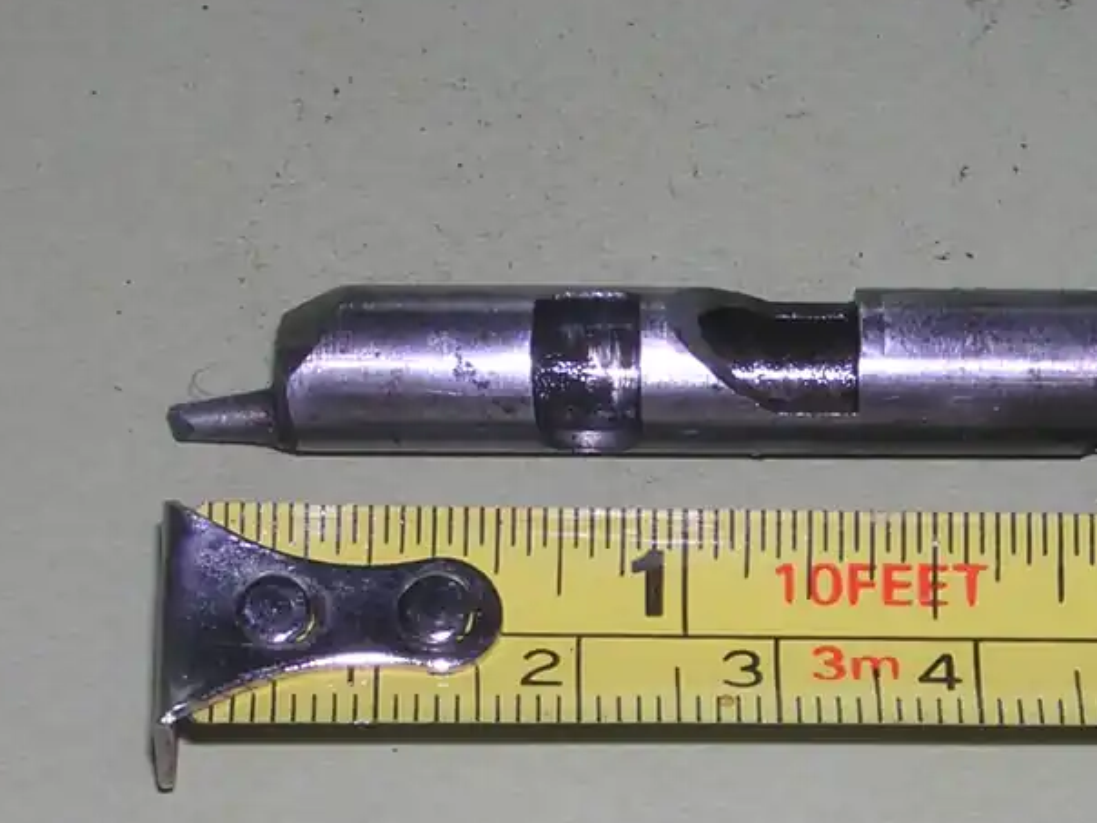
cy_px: 627
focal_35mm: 154
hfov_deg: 12.8
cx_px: 855
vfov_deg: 9.6
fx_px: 4880
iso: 100
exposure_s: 1/60.1
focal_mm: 12.1
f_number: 8.6
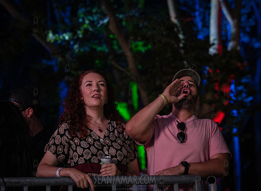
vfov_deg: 16.0
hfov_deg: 21.8
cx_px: 108
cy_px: 89
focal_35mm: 91
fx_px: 676
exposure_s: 1/250
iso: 8000
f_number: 3.2
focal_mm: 78
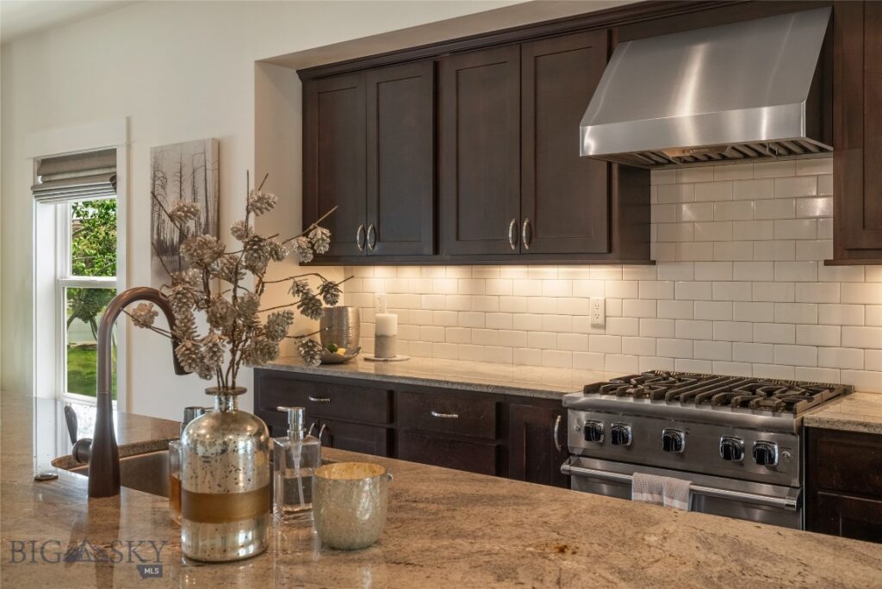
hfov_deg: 54.4
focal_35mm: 35
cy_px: 294
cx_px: 441
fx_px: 858
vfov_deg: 37.9
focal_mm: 35
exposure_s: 1/4
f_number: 11
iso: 400
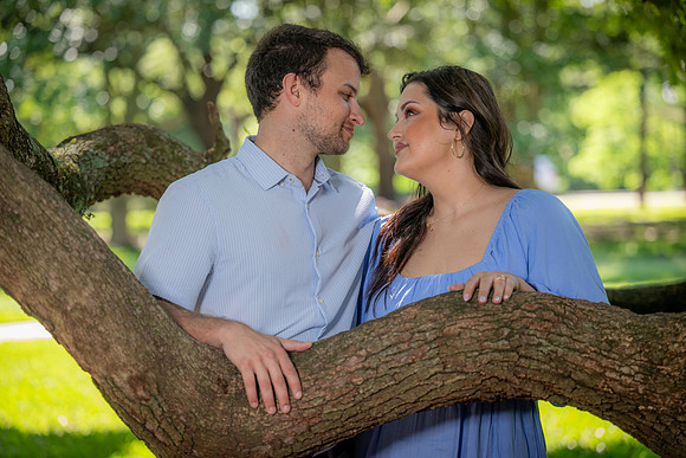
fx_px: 1868
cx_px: 343
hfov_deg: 20.8
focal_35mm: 98
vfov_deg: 14.0
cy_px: 229
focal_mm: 98
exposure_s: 1/125
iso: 100
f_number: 3.2
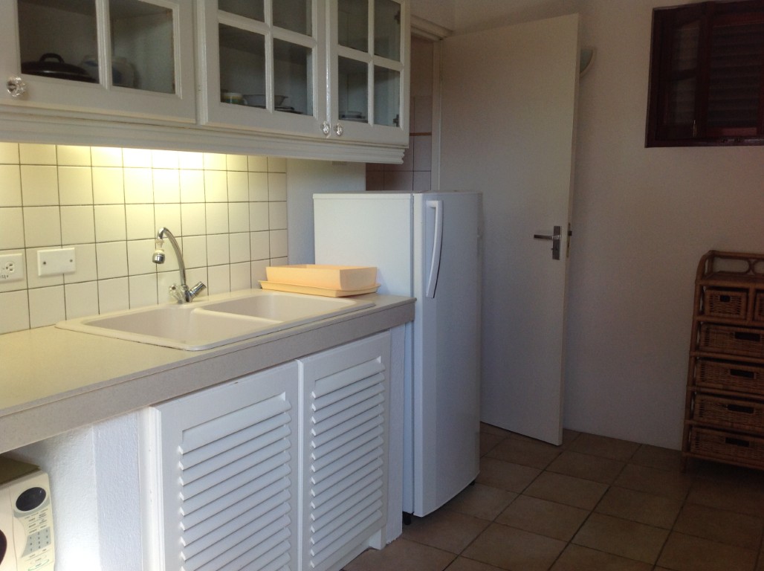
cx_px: 382
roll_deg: -0.5
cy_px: 286
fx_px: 771
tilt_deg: -7.9
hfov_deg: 52.7
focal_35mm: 35
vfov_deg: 40.6
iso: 64
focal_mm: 4.28
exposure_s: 1/120
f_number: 2.4
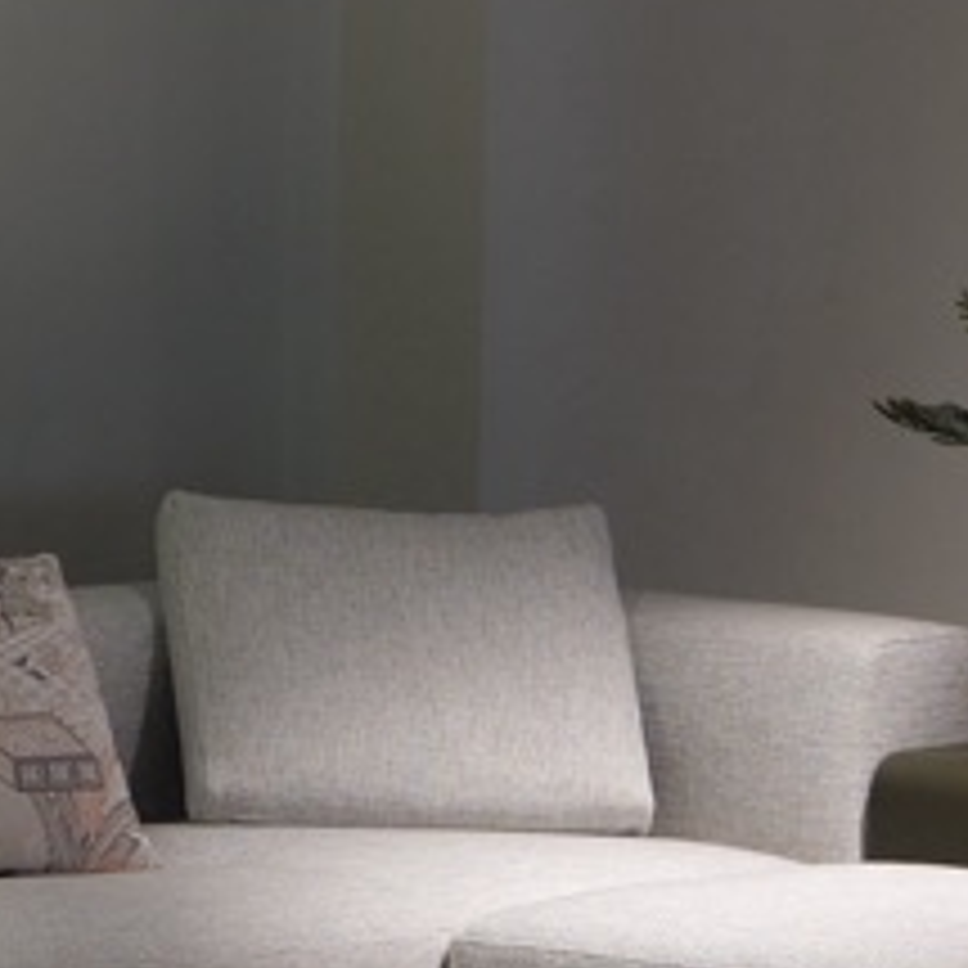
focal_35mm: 292
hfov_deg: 6.0
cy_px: 333
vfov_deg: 6.0
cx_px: -95
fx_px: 9238
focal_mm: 41
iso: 400
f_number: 2.8
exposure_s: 1/50
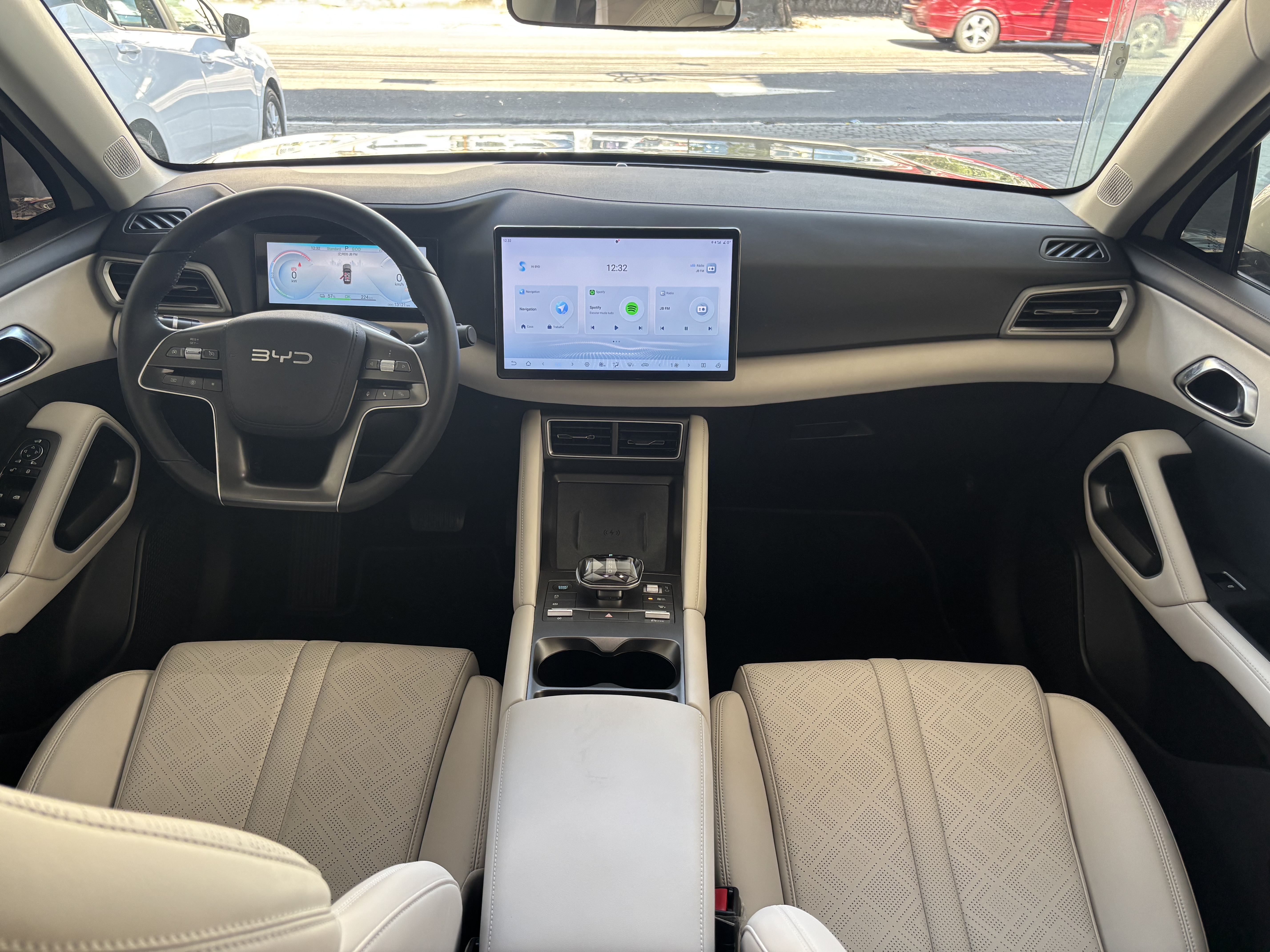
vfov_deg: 53.1
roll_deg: -2.6
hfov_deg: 67.3
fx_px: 954
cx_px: 635
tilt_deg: -31.6
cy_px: 476
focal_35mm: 26
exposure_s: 1/121
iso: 125
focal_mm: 5.96
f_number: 1.6
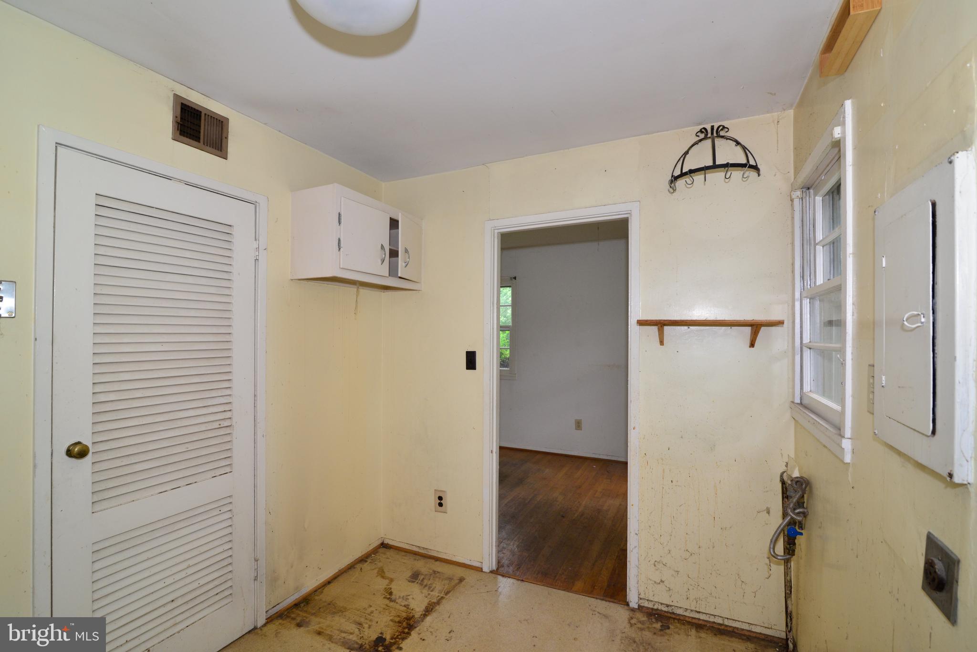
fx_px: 434
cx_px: 488
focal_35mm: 16
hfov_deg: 96.7
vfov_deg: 73.8
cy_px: 326
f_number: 7.1
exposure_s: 1/80
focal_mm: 16
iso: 1000
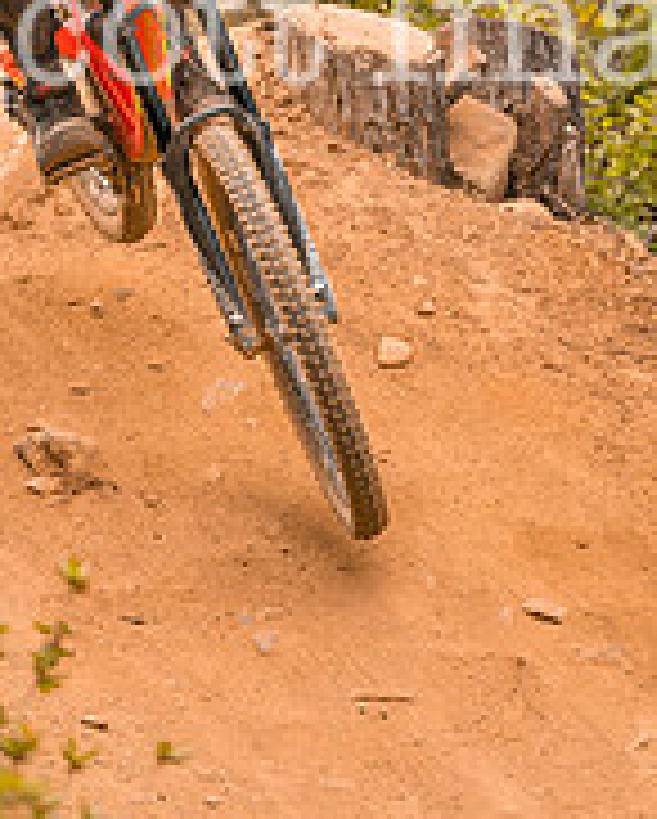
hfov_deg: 2.6
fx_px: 14486
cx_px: 220
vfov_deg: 3.2
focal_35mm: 597
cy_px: 9
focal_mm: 200
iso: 500
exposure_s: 1/1600
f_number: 2.8
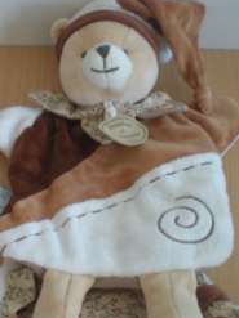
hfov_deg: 24.3
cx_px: 85
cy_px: 185
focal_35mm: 60
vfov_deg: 32.1
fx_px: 553
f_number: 3.1
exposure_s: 1/13.7
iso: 200
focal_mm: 6.3
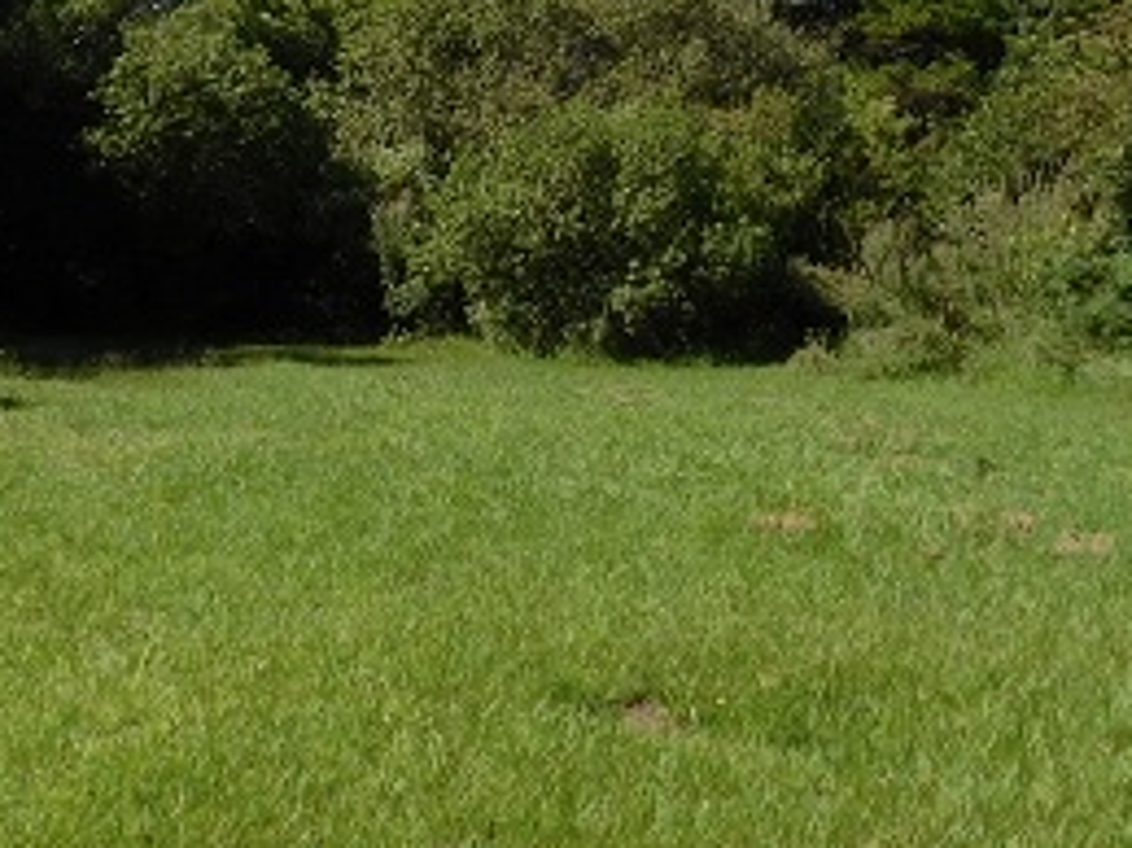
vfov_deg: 20.2
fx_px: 2321
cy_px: 52
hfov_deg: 27.4
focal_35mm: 71
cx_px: 463
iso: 125
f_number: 3
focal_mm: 4
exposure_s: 1/1500
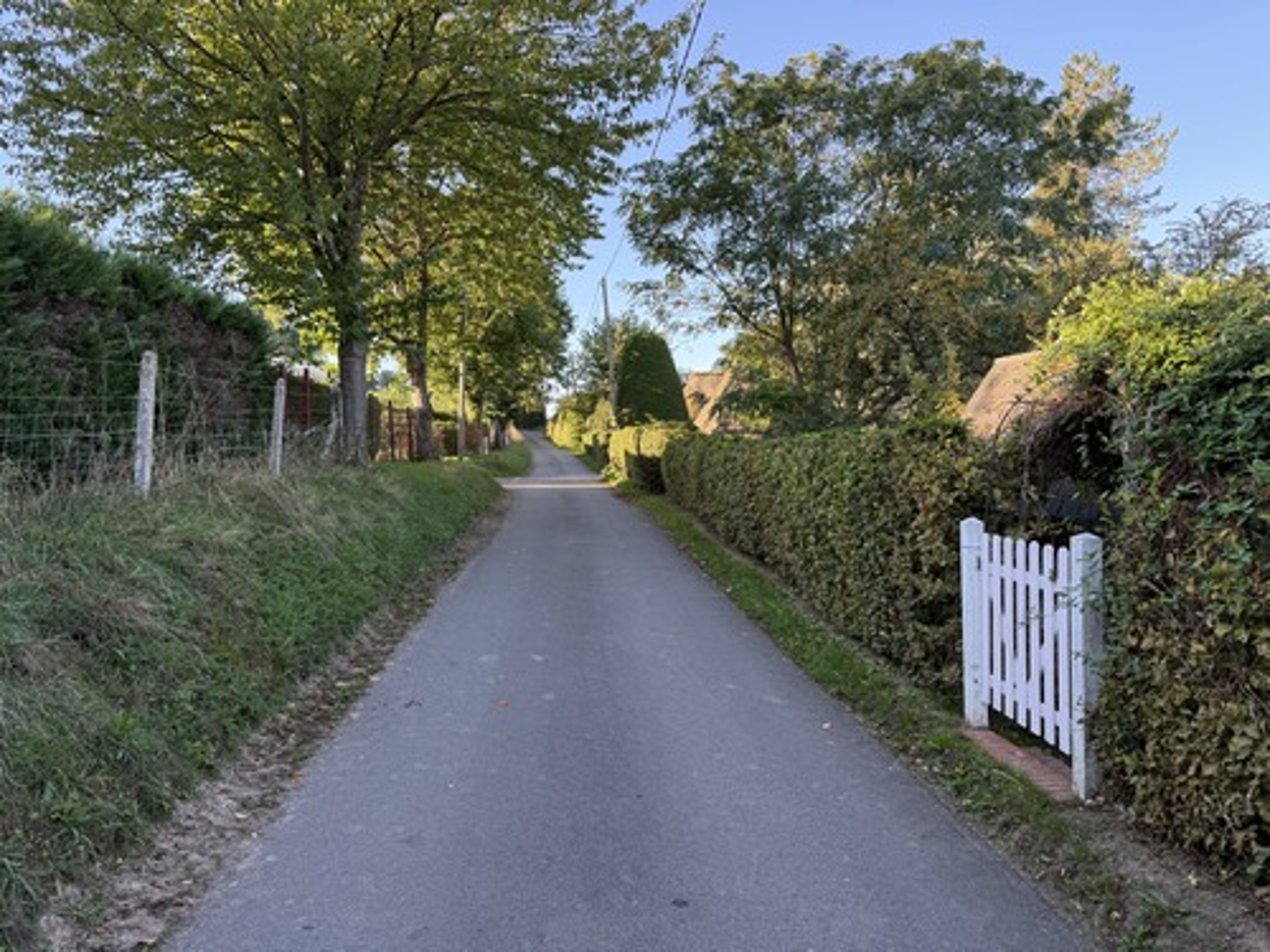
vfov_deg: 56.8
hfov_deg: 71.6
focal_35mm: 24
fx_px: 881
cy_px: 476
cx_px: 635
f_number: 1.78
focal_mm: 6.76
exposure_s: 1/351
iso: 100
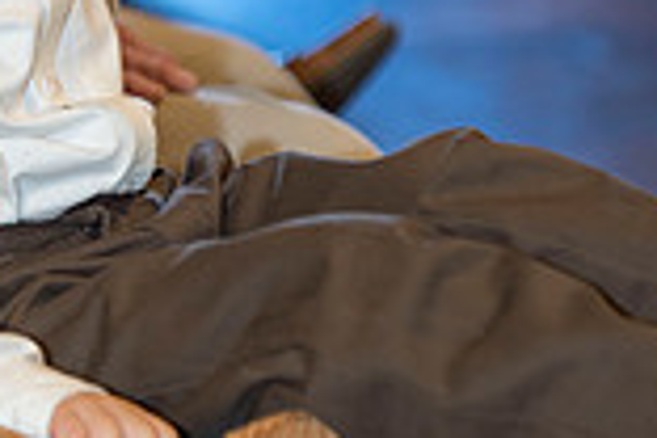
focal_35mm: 361
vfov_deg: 3.8
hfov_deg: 5.7
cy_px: 84
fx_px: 6588
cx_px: 171
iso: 1600
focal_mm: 125
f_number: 2.8
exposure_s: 1/160
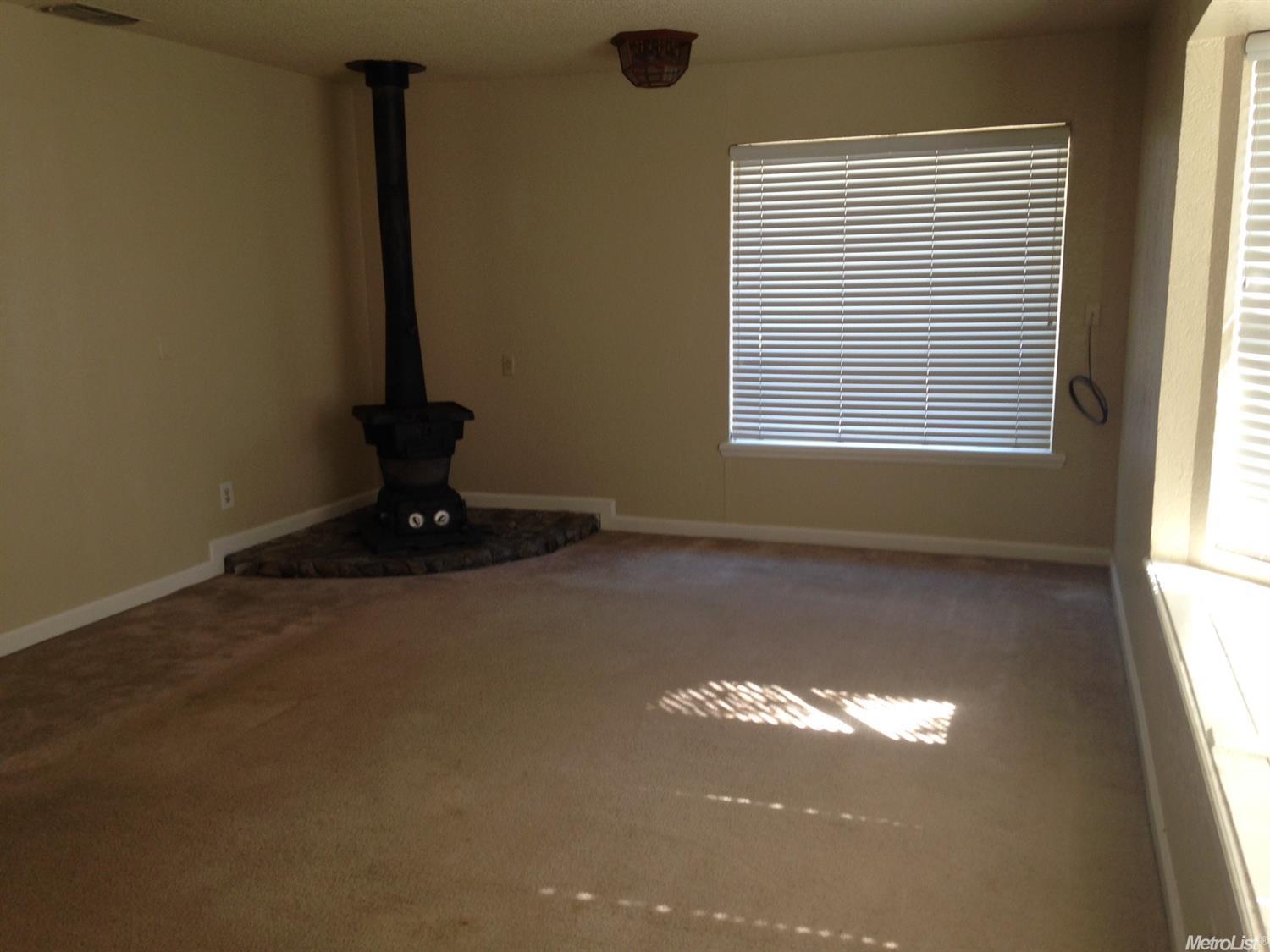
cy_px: 476
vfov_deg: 42.9
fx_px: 1211
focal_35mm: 33
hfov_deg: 55.4
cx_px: 635
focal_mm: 4.12
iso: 50
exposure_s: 1/30
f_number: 2.4
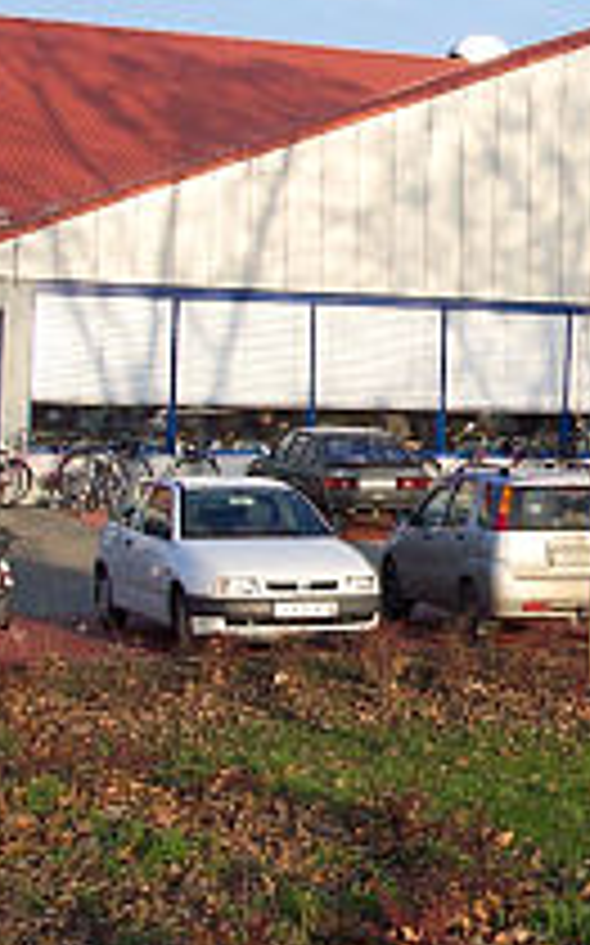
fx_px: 2138
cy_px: 315
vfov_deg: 24.8
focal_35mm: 83
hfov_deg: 15.1
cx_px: 725
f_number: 4.8
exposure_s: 1/350
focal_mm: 8
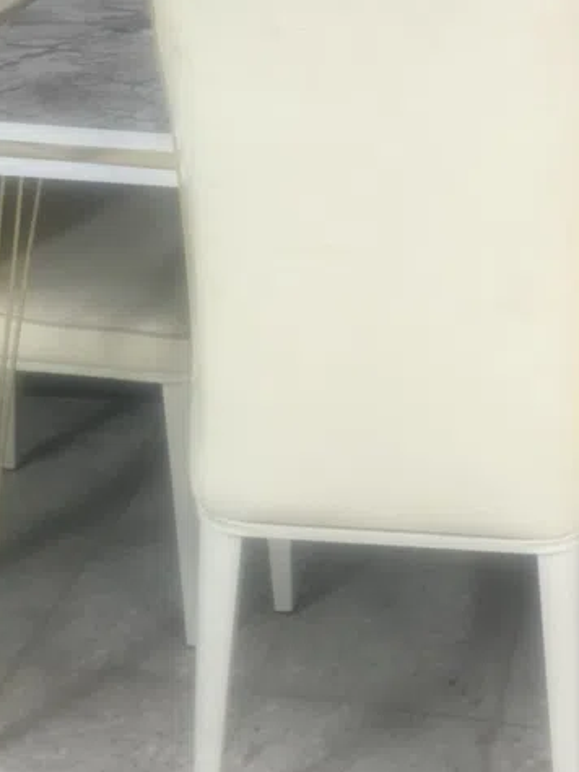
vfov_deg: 28.1
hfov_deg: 21.0
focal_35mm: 69
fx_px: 1540
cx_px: 481
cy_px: 290
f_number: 1.78
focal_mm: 6.76
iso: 400
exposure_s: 1/50
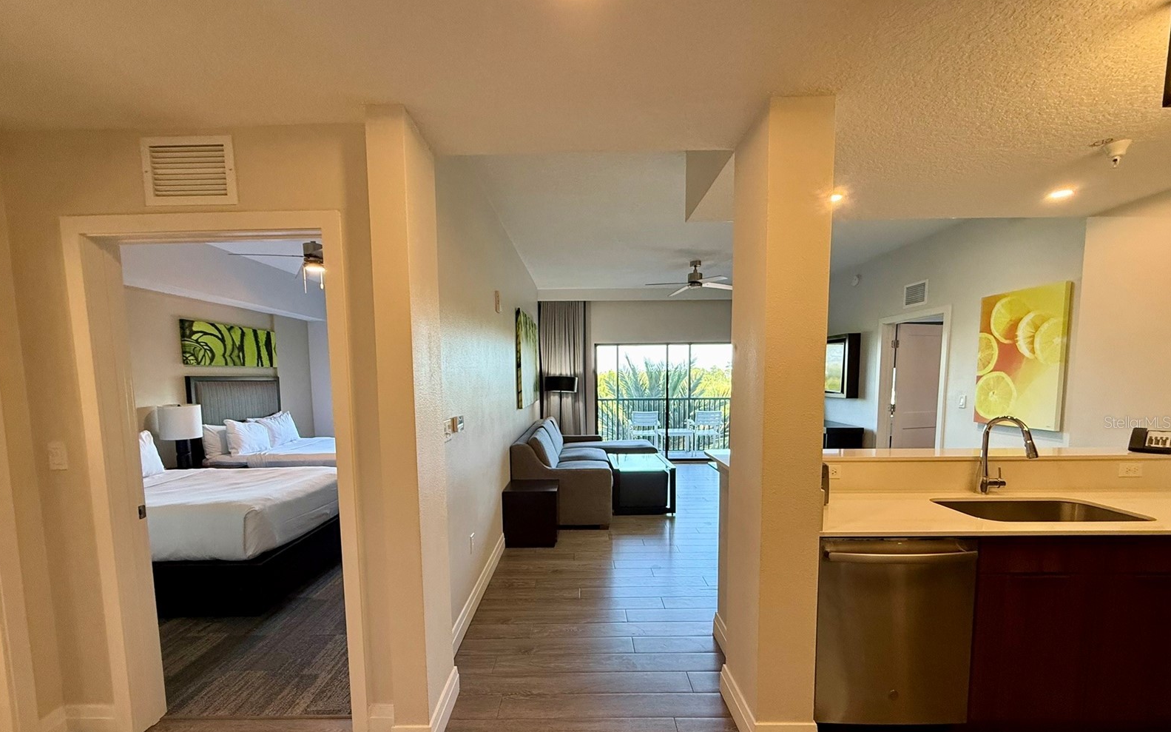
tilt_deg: -5.1
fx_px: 479
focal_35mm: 15
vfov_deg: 74.3
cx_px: 582
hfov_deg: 101.5
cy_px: 422
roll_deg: +0.7
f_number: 2.2
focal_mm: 2.22
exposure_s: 1/120
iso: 250
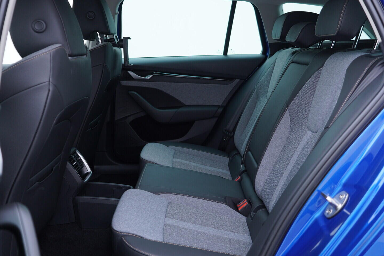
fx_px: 384
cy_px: 128
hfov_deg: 53.1
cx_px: 192
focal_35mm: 36
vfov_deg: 36.9
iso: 200
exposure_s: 1/40
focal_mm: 24
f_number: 2.8
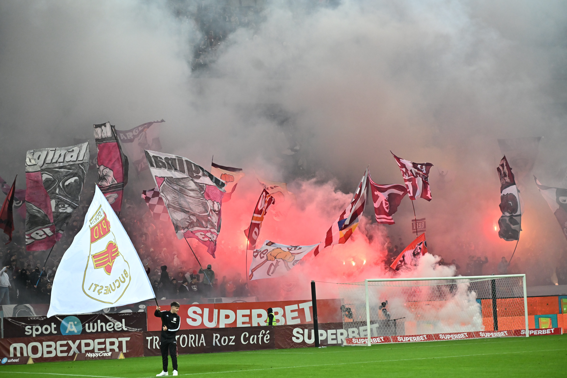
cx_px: 284
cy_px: 189
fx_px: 1433
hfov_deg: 22.4
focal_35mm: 91
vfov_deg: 15.0
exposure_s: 1/1250
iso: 3200
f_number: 4
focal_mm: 91
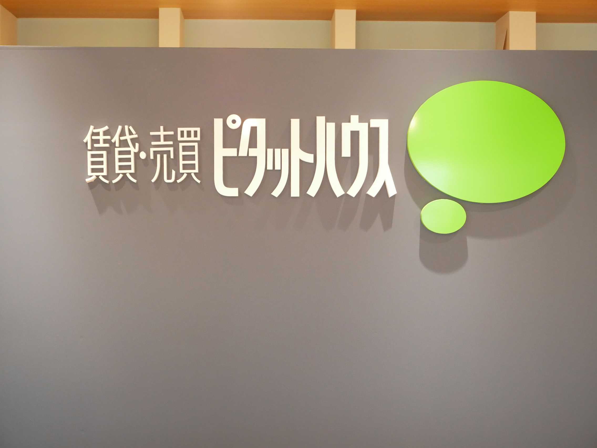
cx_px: 298
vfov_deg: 22.9
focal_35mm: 64
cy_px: 224
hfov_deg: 30.3
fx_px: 1104
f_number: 5.6
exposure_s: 1/60
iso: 3200
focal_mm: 32
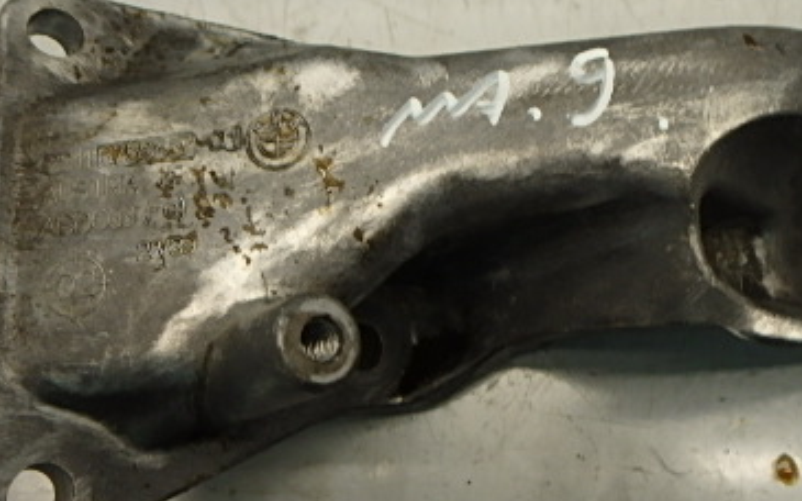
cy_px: 191
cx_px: 475
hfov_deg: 50.1
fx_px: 852
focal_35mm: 39
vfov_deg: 32.6
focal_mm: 3.7
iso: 160
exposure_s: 1/60
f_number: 3.5
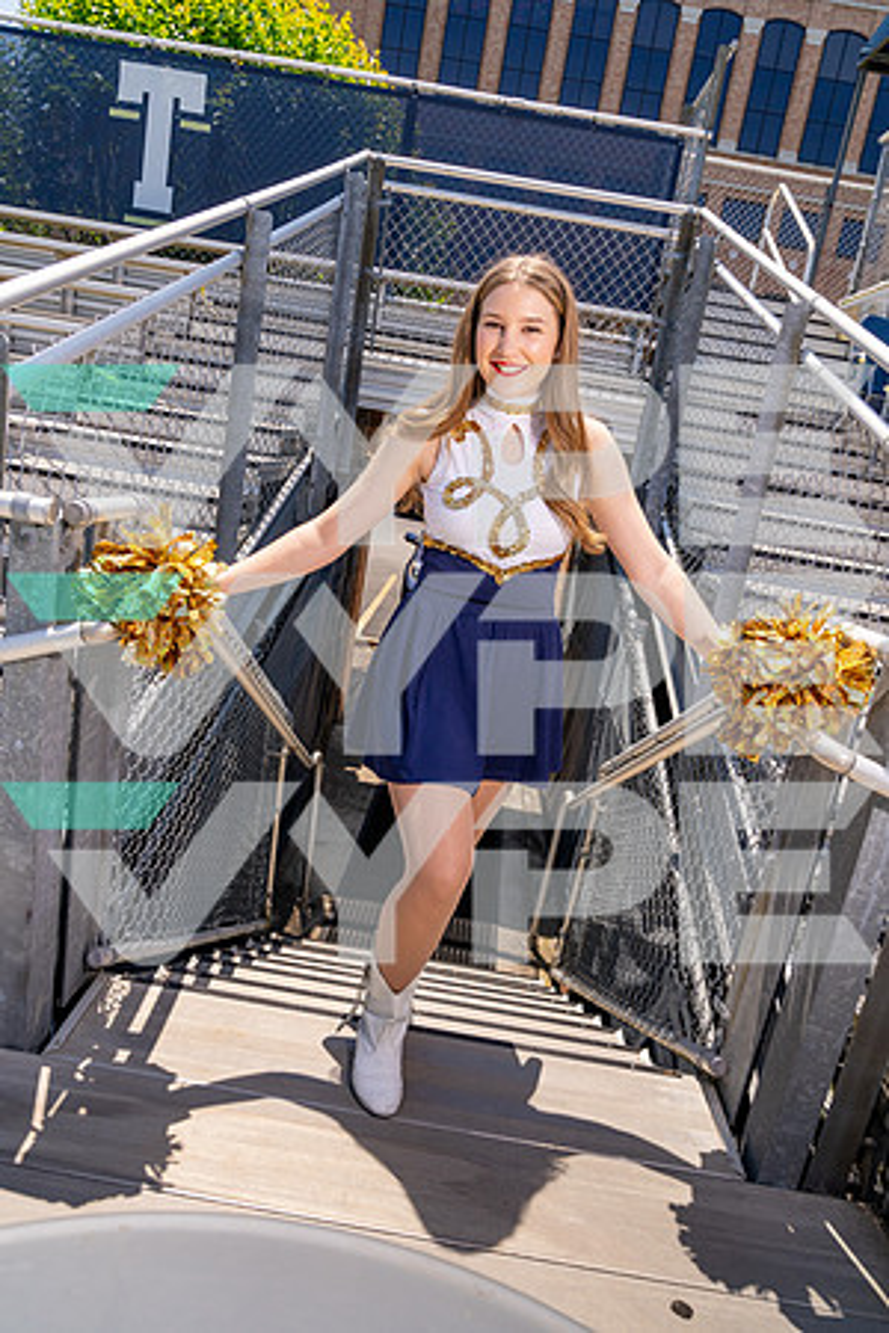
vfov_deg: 71.5
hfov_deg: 51.3
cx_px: 444
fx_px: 926
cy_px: 666
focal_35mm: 25
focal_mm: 25
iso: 400
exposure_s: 1/800
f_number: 8
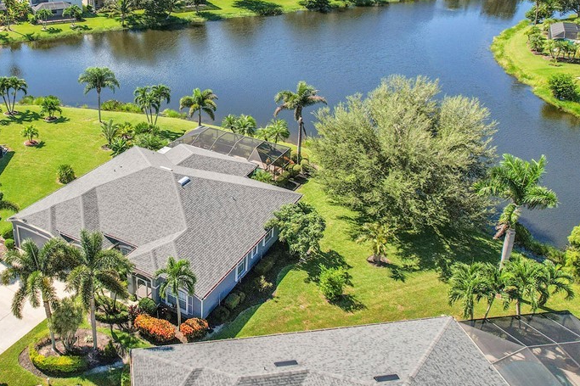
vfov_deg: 37.4
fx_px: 564
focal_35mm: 35
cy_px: 123
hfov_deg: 52.8
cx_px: 171
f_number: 2.8
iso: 130
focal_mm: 8.38
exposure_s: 1/800
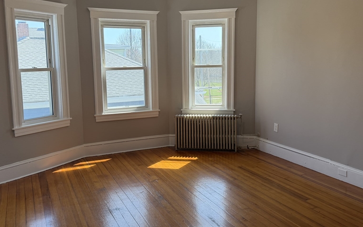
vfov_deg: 37.2
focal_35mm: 34
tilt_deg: -5.8
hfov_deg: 56.7
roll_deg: +1.7
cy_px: 99
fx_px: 336
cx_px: 177
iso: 100
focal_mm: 6.76
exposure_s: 1/510
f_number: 1.78
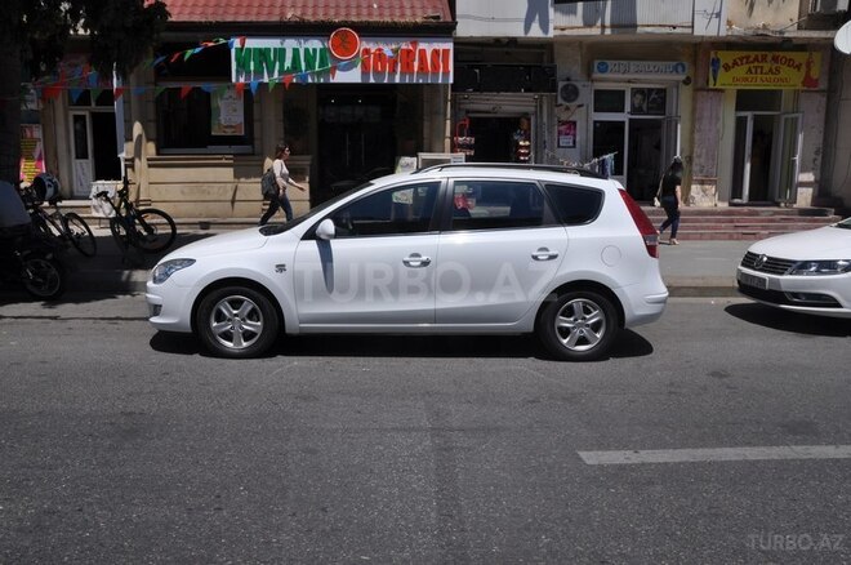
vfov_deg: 41.6
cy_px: 282
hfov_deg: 59.6
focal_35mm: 32
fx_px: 744
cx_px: 426
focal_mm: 21
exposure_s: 1/250
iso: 200
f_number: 16
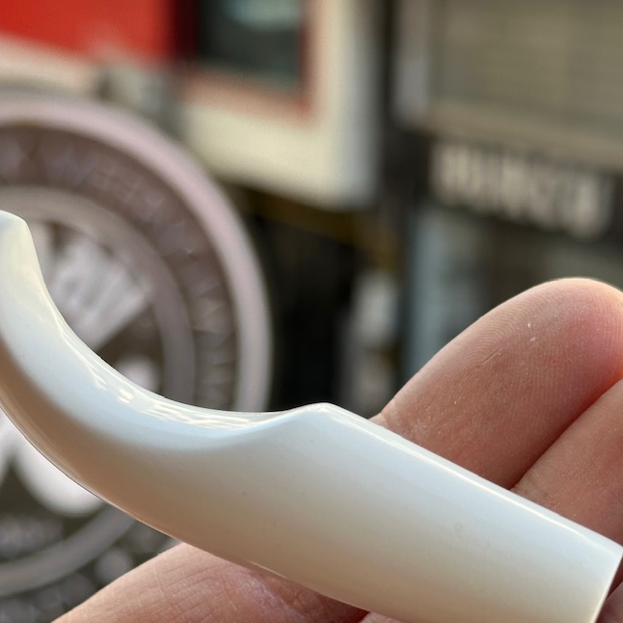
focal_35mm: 84
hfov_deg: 20.6
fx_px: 1710
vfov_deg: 20.5
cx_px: 280
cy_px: 433
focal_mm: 6.86
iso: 64
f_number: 1.78
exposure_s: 1/399
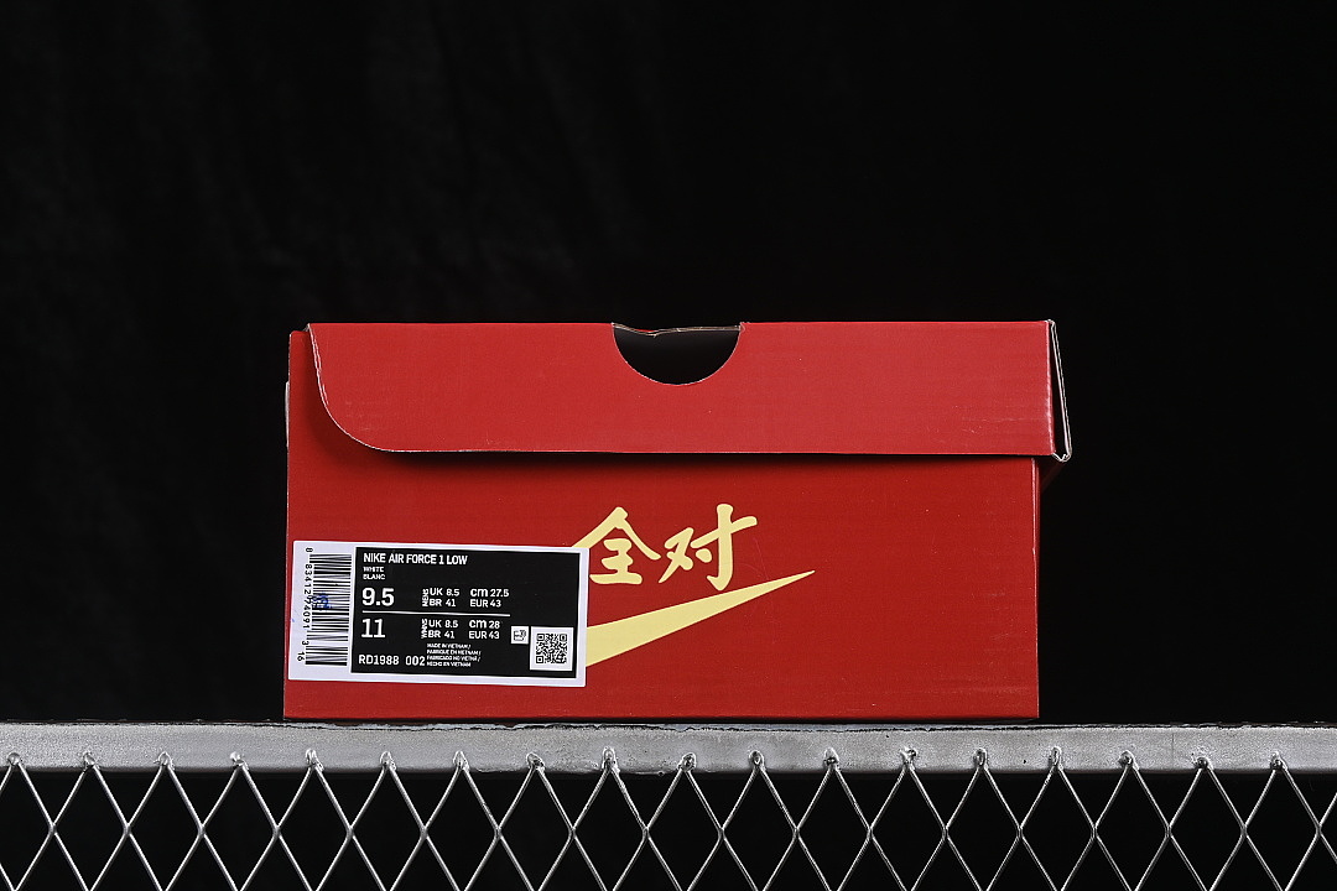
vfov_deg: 18.2
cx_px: 668
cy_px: 446
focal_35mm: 75
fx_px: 2785
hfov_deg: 27.0
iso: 160
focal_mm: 50
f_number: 8
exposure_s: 1/80
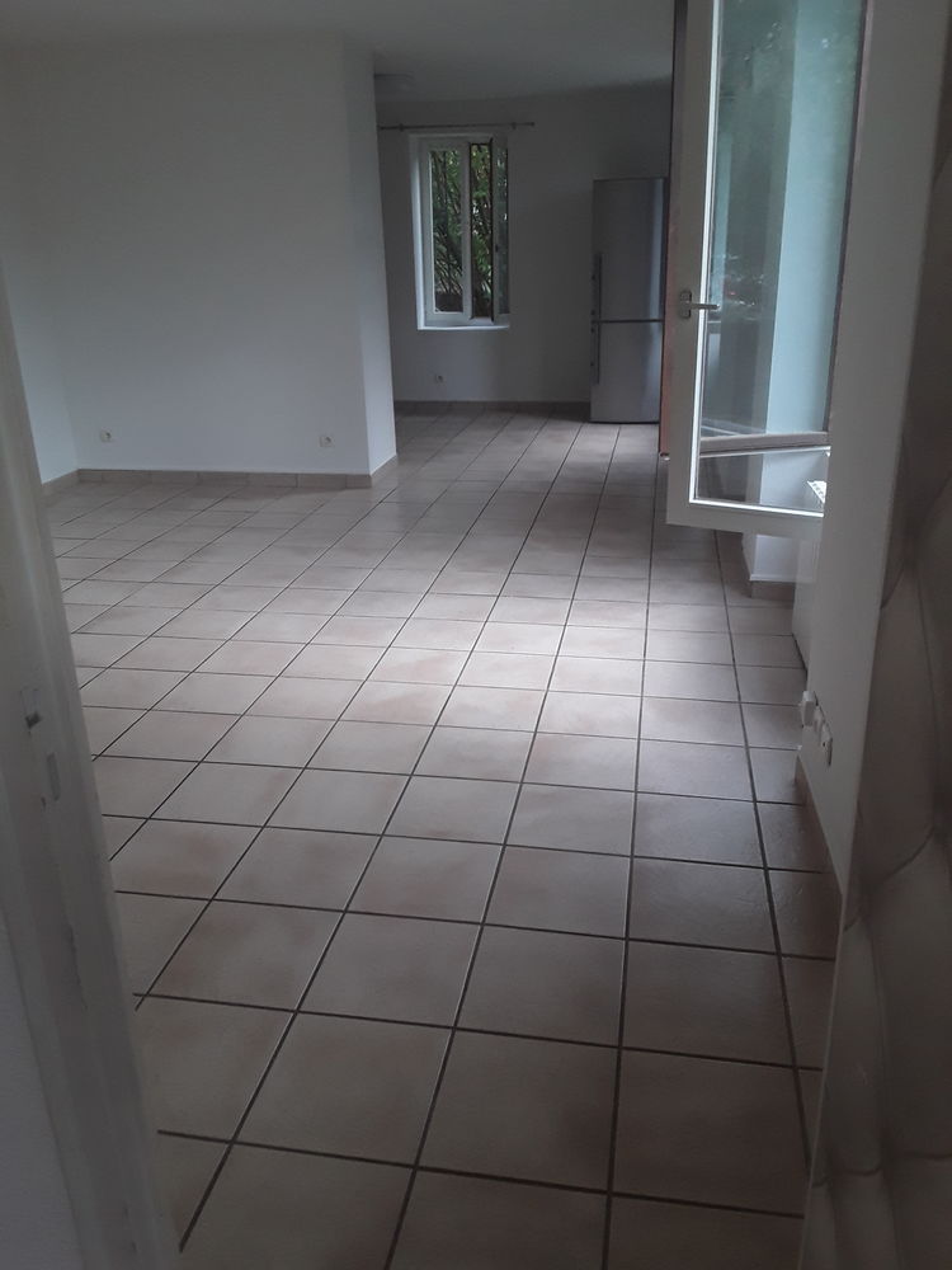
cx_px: 476
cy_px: 635
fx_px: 990
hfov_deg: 51.4
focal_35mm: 27
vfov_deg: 65.3
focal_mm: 2.91
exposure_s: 1/120
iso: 64
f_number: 1.9
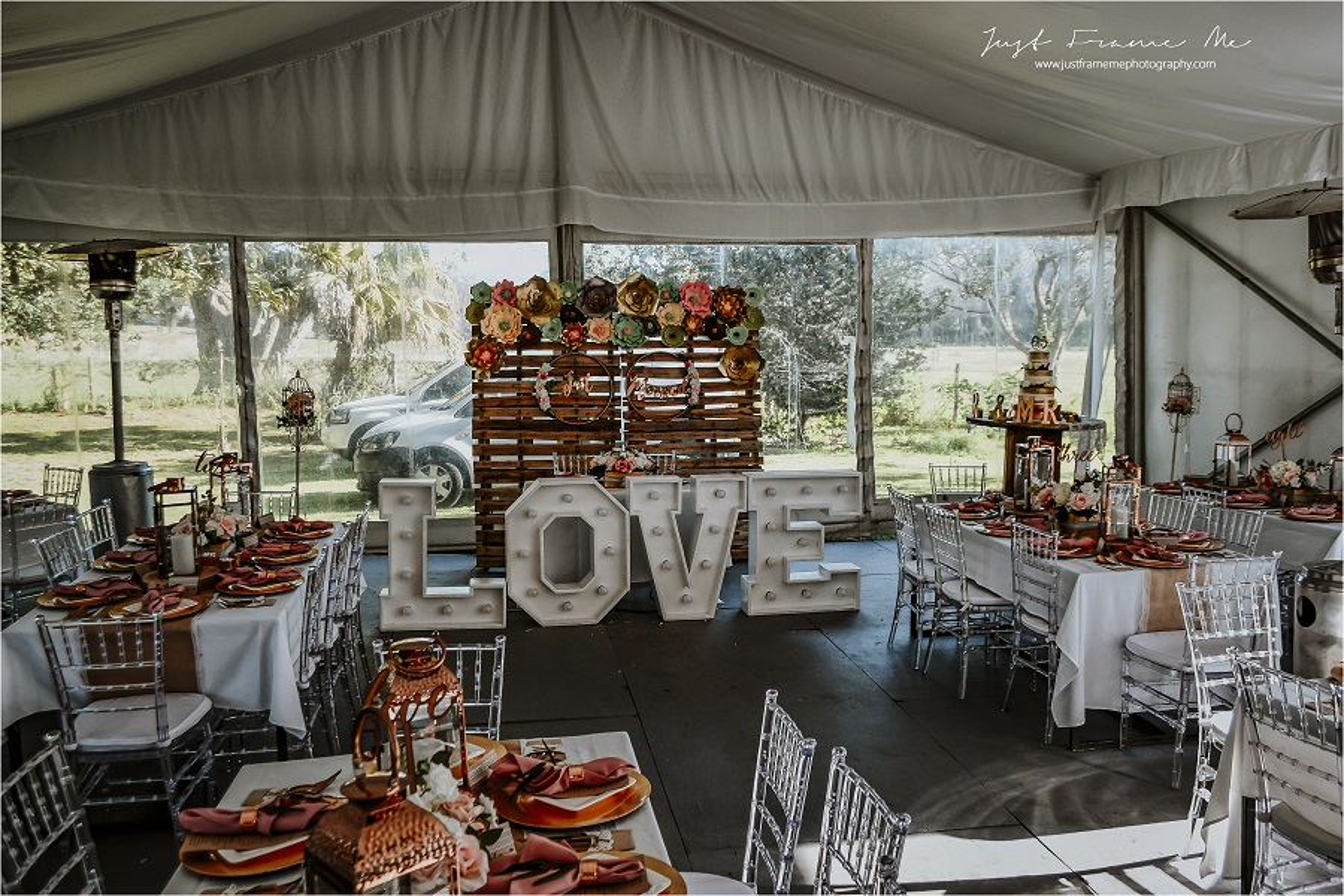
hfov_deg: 67.4
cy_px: 448
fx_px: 1008
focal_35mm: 27
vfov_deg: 47.9
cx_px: 672
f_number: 5.6
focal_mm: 18
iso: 400
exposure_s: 1/250
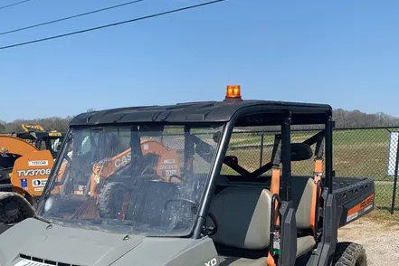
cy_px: 228
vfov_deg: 28.9
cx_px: 168
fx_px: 499
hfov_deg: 43.5
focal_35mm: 45
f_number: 1.8
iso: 25
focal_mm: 4.25
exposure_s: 1/2364
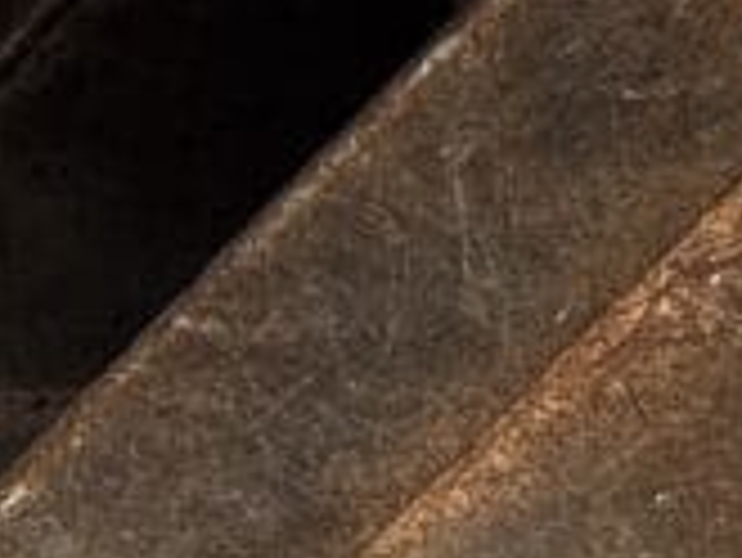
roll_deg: -0.1
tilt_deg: -30.9
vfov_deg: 5.7
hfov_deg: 7.6
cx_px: 292
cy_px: 65
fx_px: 5620
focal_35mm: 262
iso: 64
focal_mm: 6.76
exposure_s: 1/3425
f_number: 1.78
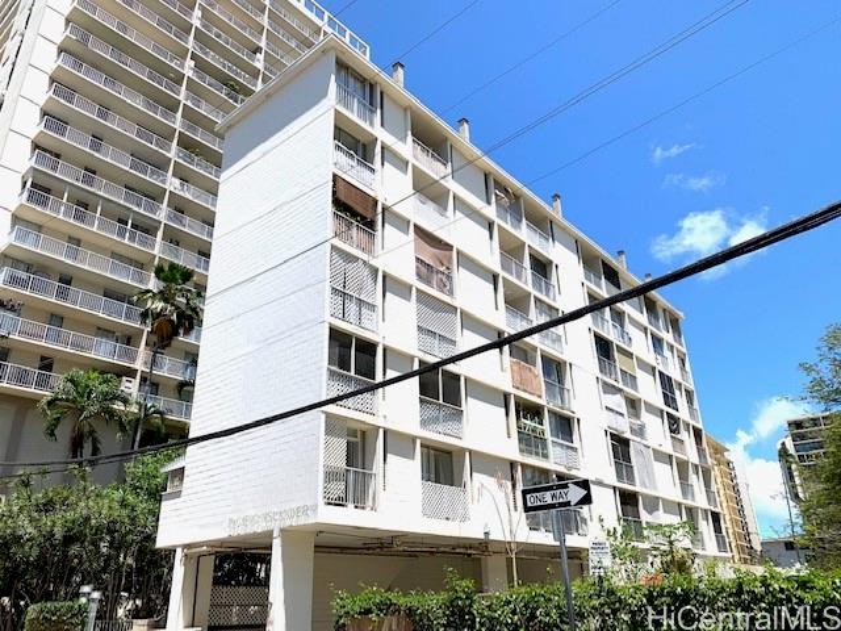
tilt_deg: +24.3
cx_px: 420
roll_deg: +1.4
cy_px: 316
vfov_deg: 53.1
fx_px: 632
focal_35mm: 26
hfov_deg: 67.3
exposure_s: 1/2257
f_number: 1.8
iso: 25
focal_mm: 4.25
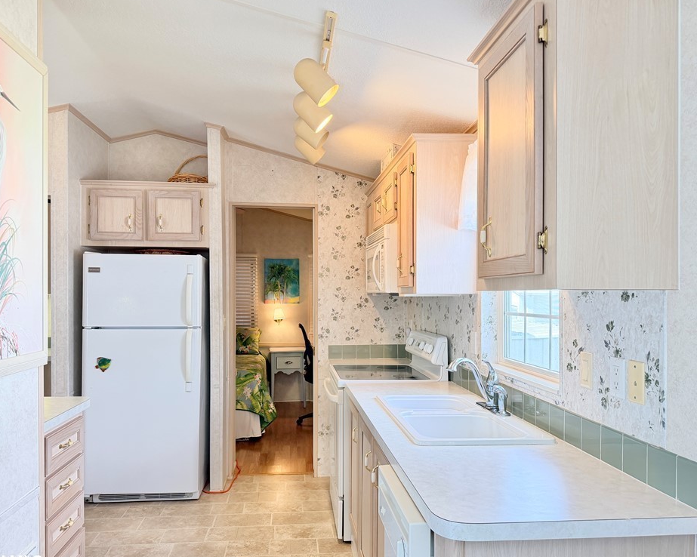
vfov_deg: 54.9
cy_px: 285
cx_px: 335
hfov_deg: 66.0
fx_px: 536
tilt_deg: +0.4
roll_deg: +0.5
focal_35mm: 26
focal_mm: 6.76
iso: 200
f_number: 1.78
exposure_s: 1/192
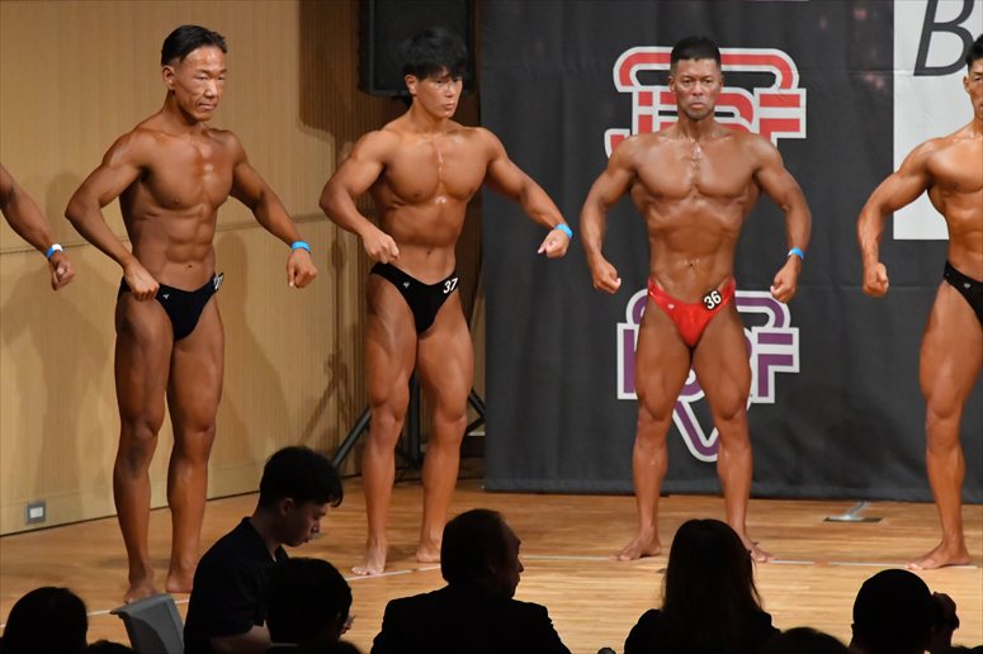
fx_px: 7369
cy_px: 327
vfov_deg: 5.1
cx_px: 492
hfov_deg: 7.6
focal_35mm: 270
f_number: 5.6
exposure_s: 1/400
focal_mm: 180
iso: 10000
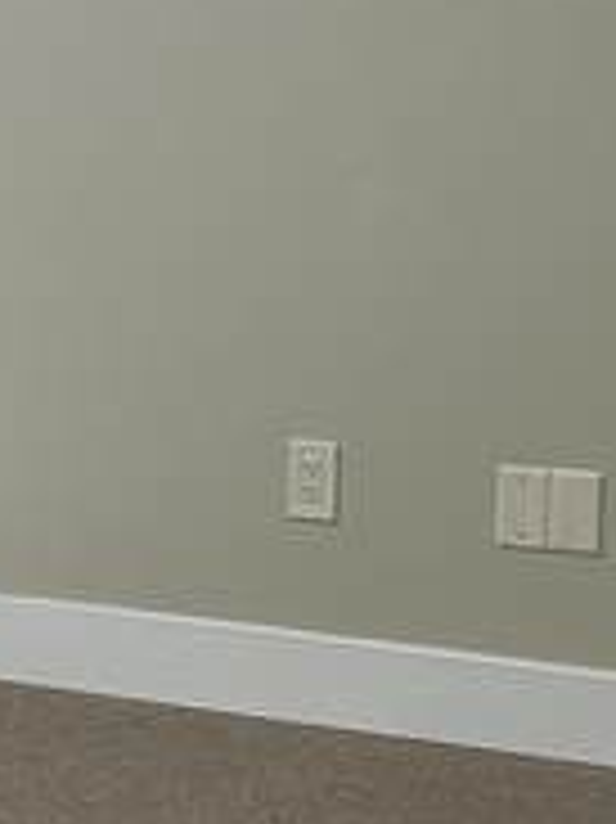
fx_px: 4323
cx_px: -922
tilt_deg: -8.1
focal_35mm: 182
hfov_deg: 7.5
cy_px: 333
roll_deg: +0.4
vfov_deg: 10.9
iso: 40
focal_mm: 5.7
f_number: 1.5
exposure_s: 1/235
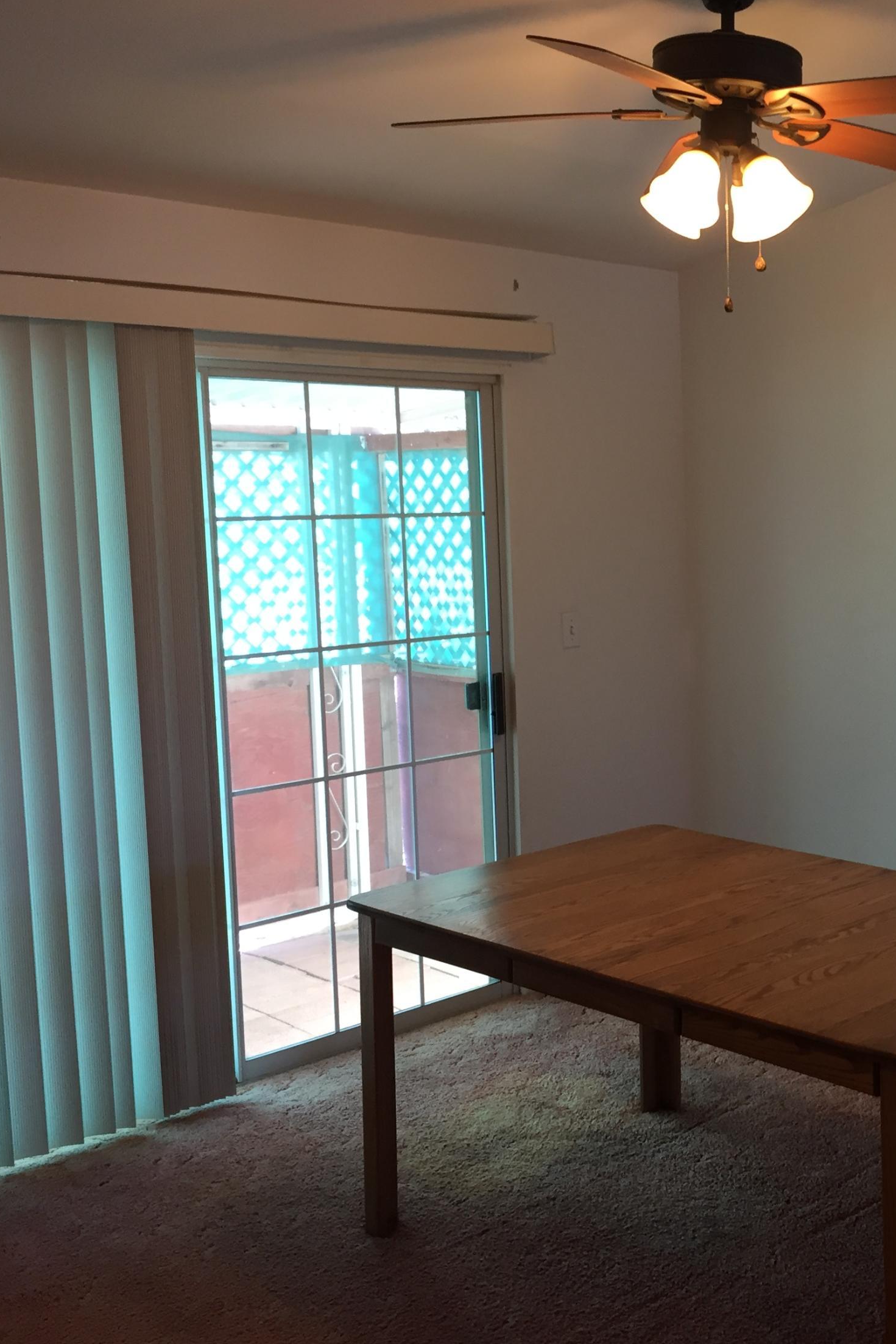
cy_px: 665
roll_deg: +0.1
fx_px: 1531
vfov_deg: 47.4
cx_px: 832
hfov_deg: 30.9
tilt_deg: -5.6
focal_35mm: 41
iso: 64
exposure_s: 1/30
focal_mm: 4.15
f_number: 2.2
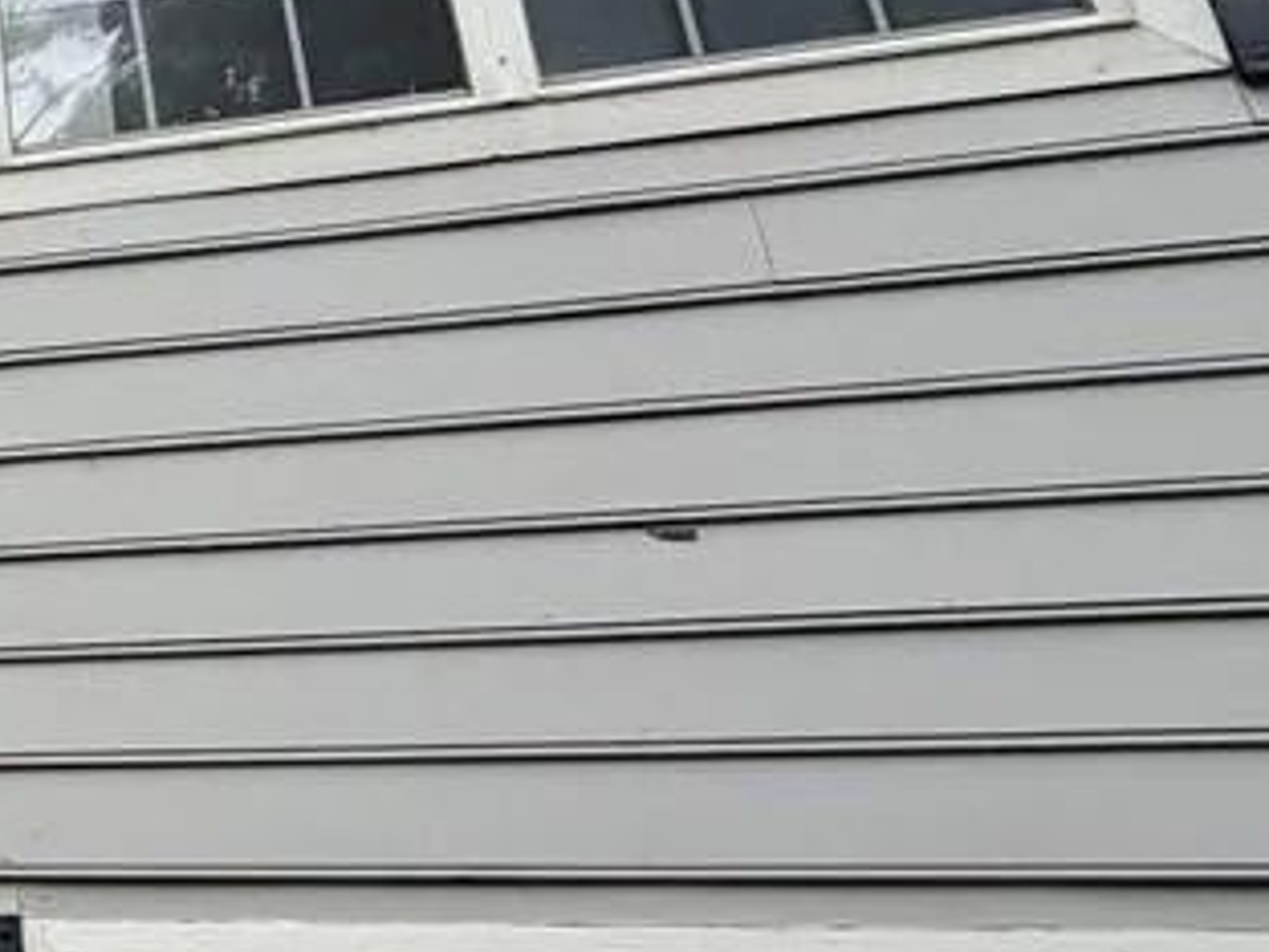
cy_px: 496
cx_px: -691
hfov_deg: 27.0
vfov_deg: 31.5
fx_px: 1686
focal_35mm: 46
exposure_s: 1/121
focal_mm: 2.22
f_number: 2.2
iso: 64
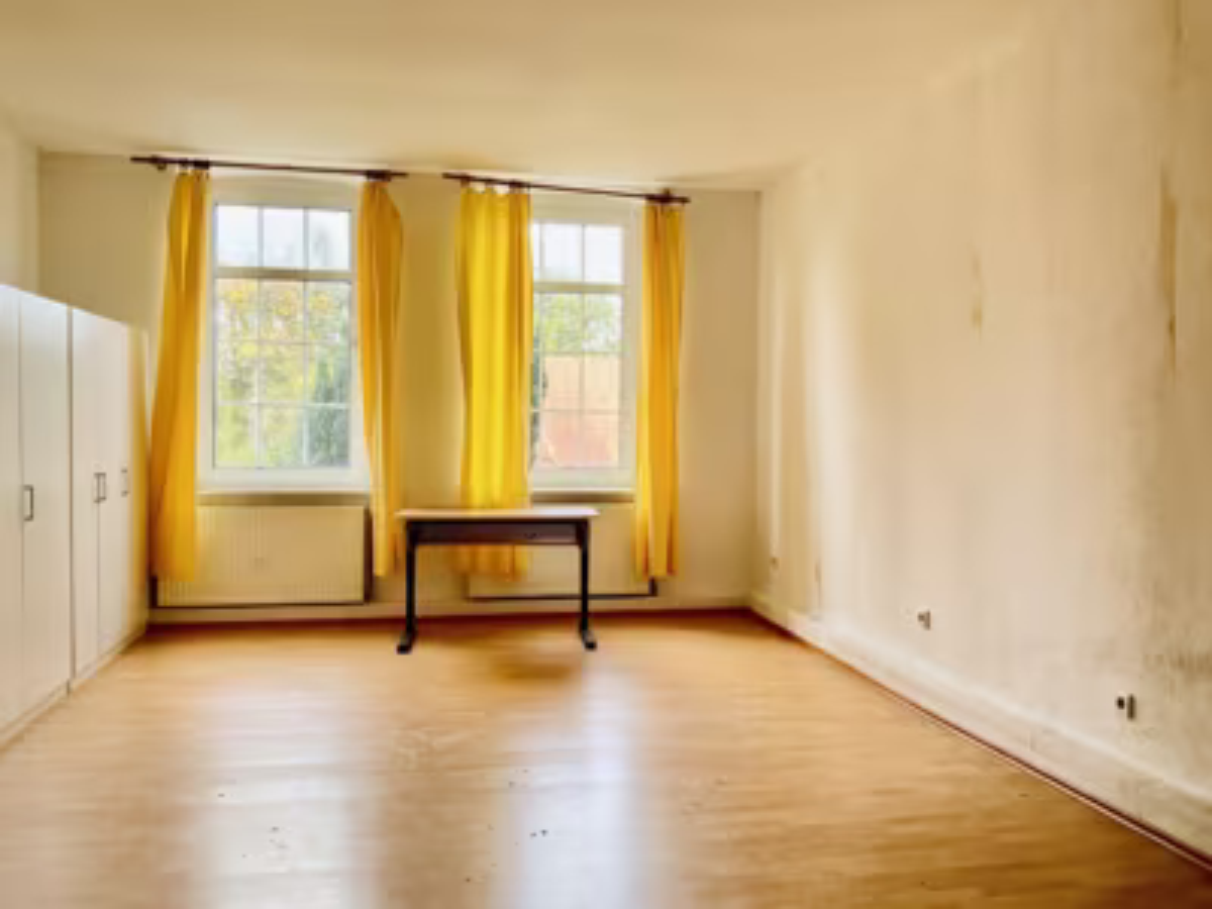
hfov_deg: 61.7
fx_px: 1015
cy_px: 454
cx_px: 606
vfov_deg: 48.2
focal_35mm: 29
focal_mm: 3
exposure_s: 1/60
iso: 125
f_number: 1.8
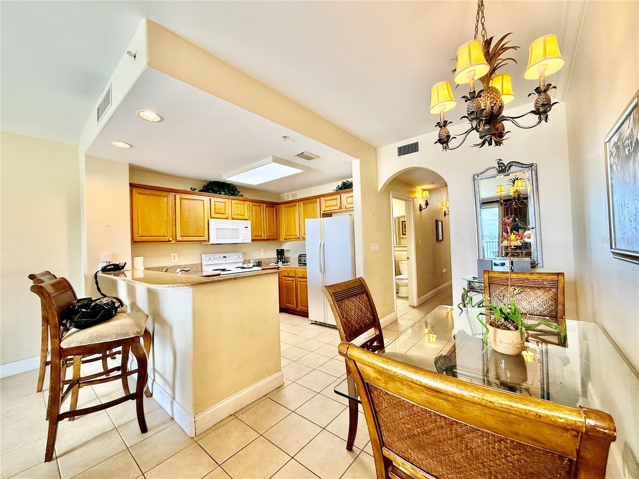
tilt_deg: +1.5
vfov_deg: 85.7
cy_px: 240
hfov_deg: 102.1
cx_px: 320
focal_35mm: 14
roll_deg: +1.7
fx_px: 258
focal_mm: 2.22
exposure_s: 1/120
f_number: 2.2
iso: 200
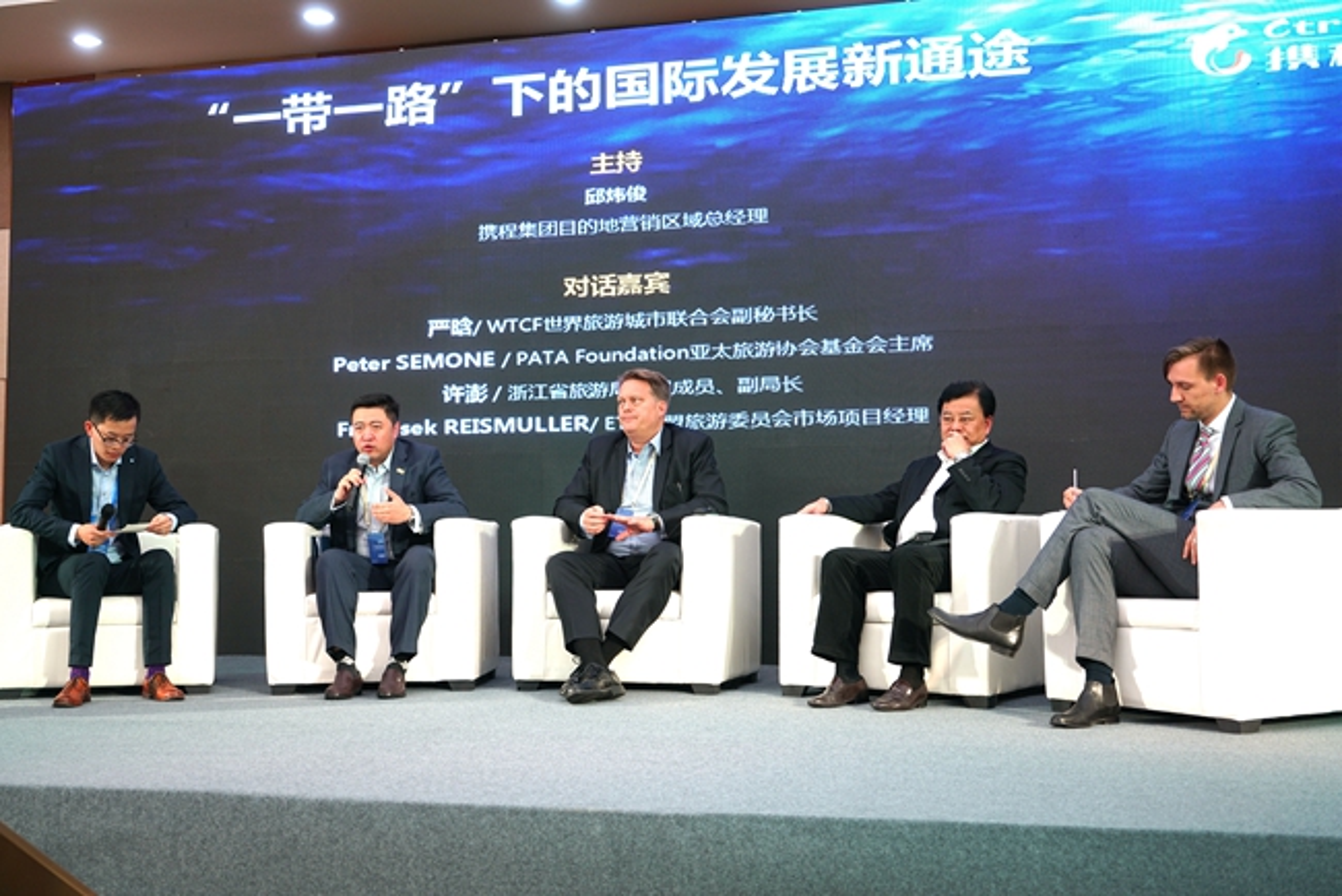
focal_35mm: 41
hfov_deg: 47.4
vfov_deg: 32.7
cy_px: 448
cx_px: 671
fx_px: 1529
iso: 400
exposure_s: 1/60
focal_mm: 41
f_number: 4
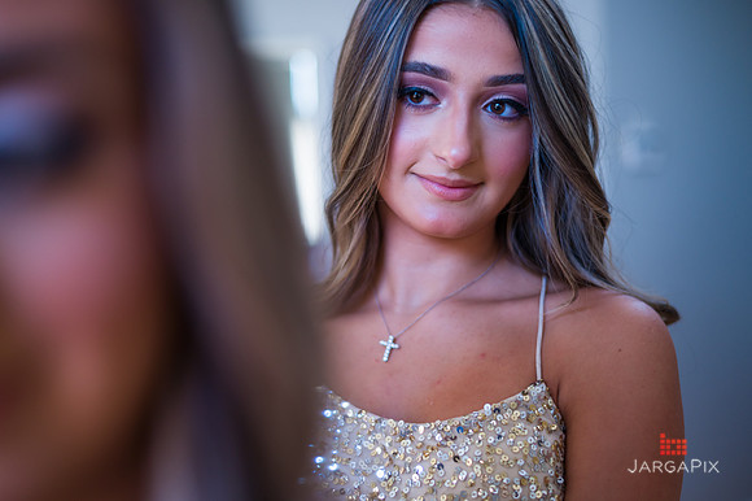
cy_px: 250
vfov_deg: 27.0
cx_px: 376
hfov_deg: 39.6
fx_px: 1044
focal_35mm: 50
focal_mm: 50
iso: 200
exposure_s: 1/125
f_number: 2
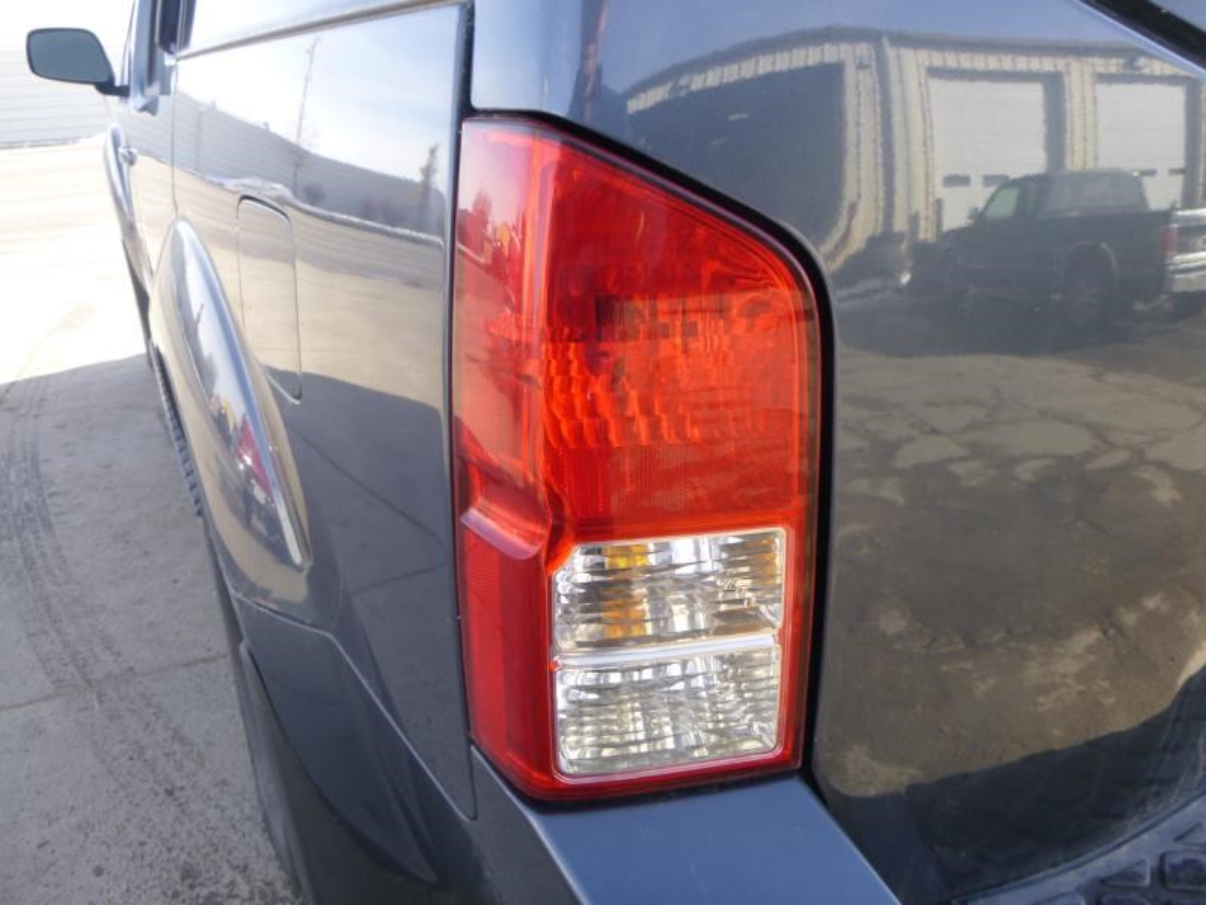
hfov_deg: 69.4
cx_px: 603
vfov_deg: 54.9
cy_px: 452
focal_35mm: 25
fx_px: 871
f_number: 3.9
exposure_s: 1/80
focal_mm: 4.5
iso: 100
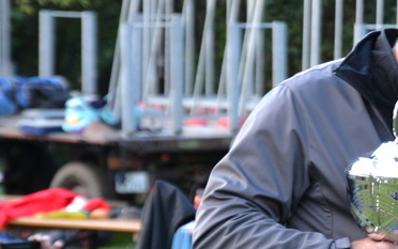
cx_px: 419
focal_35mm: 345
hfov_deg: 6.1
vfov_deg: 3.8
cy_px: 151
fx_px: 3745
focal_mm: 105
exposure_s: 1/125
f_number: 5.6
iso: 720
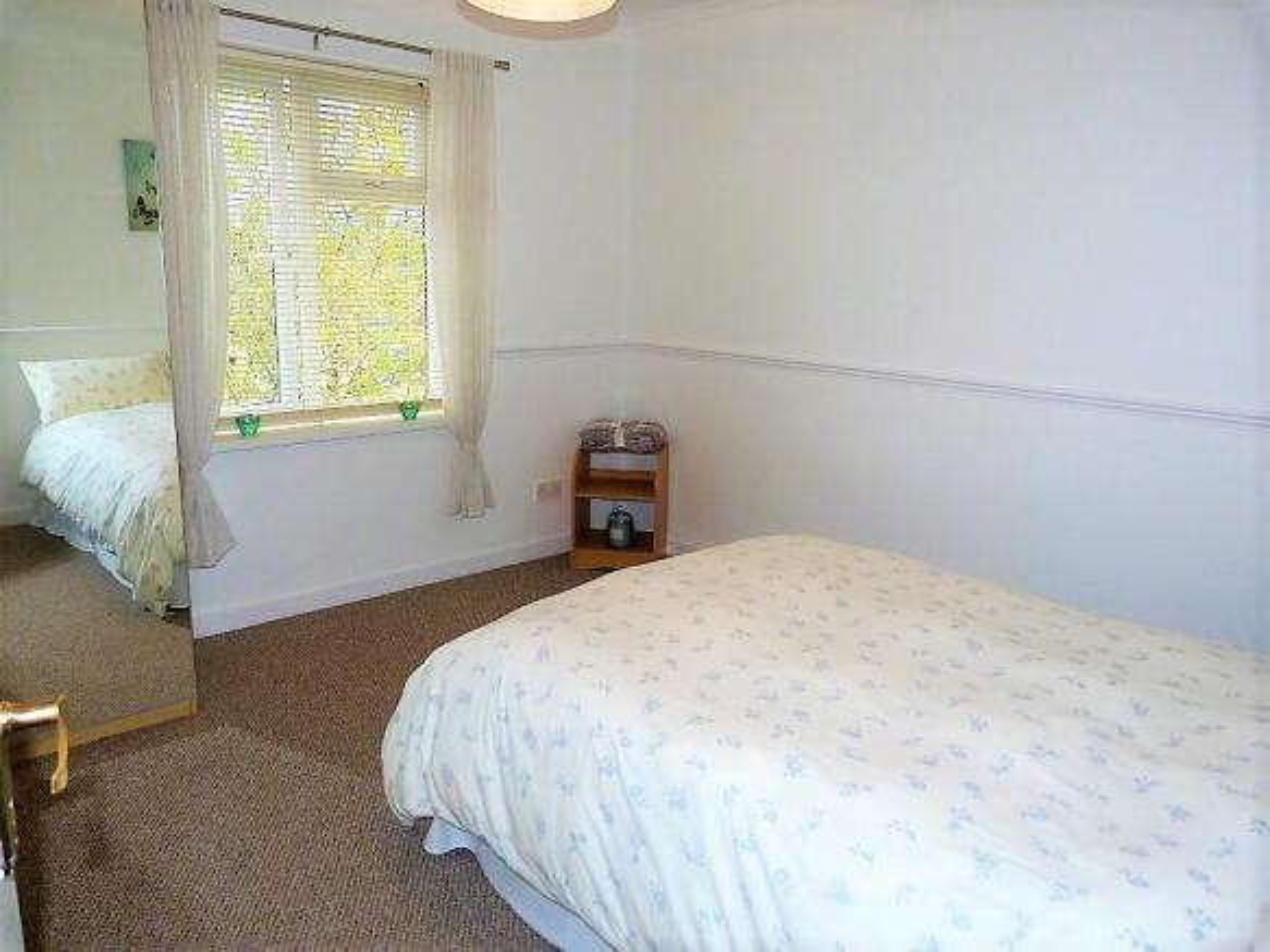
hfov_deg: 69.4
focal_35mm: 25
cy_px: 476
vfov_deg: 54.9
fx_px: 917
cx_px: 635
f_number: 2.8
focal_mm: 4.5
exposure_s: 1/60
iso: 160
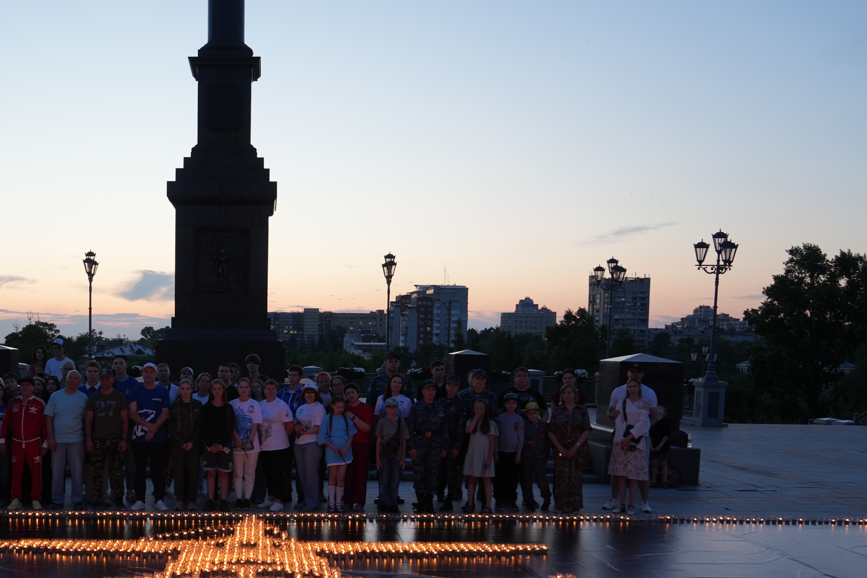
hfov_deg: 45.9
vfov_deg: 31.6
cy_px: 480
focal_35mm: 41
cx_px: 230
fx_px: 987
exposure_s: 1/60
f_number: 4
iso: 250
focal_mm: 24
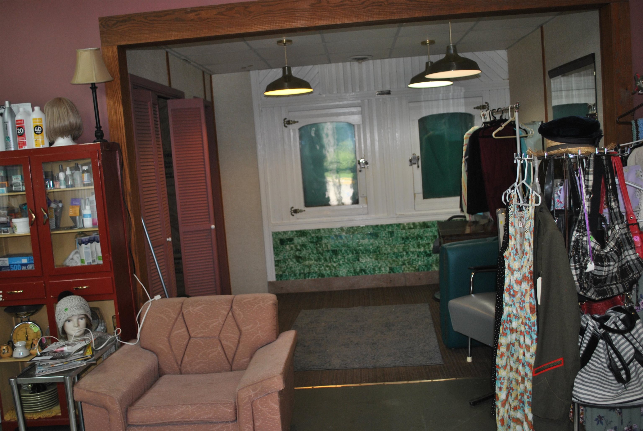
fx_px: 590
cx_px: 322
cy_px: 216
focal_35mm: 33
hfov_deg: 57.2
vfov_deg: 40.1
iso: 200
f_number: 4
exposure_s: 1/60
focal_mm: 22
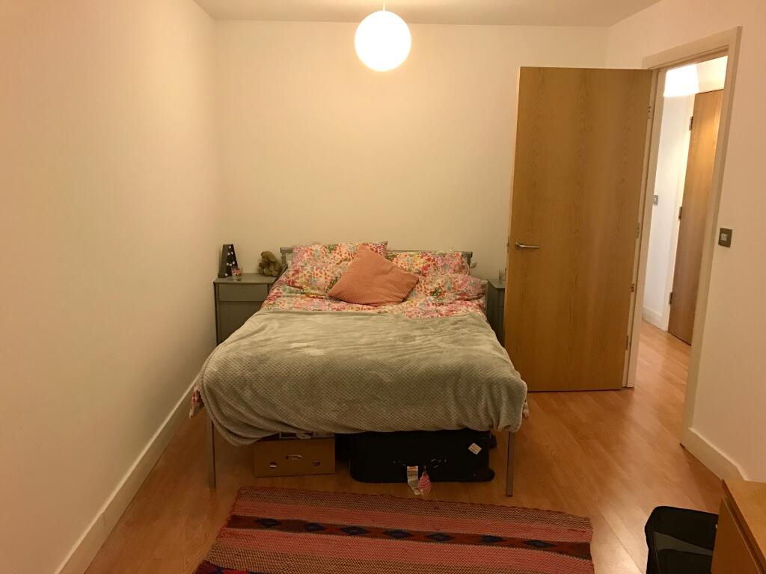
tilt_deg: -10.8
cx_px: 383
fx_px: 620
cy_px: 287
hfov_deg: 63.4
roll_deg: -0.8
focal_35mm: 28
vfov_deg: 49.7
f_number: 1.8
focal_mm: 3.99
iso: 100
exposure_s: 1/14
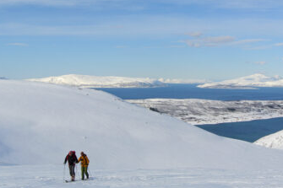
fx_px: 306
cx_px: 171
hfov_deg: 49.2
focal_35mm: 39
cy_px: 94
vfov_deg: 34.2
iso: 100
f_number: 6.3
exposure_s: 1/640
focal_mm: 10.9
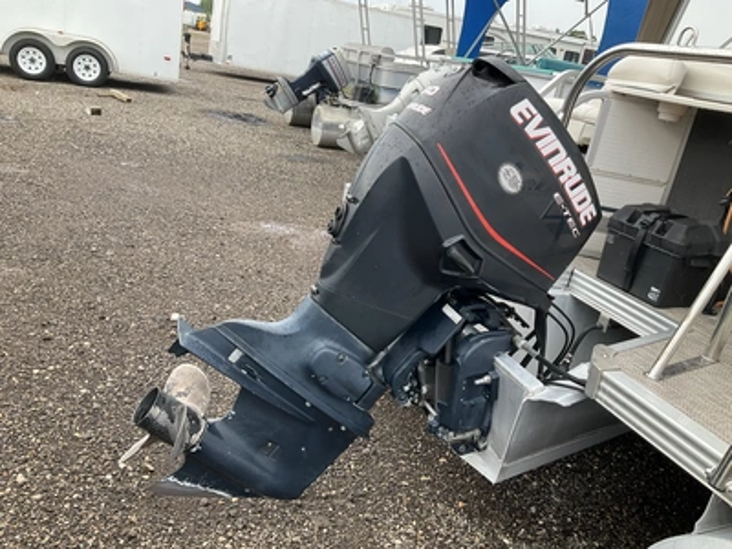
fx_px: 613
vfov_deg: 48.2
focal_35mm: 29
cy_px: 274
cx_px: 366
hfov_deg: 61.7
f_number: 1.8
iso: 20
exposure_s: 1/177
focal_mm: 3
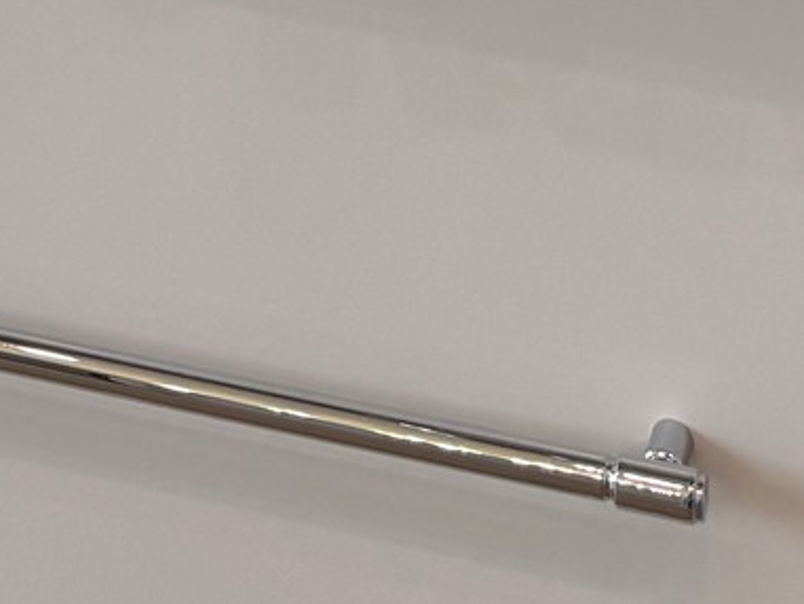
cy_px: -940
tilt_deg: -5.5
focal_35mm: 129
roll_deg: -0.6
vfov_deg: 9.8
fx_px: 2997
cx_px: -179
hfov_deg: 14.7
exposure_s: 1/139
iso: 50
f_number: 1.78
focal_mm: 6.76
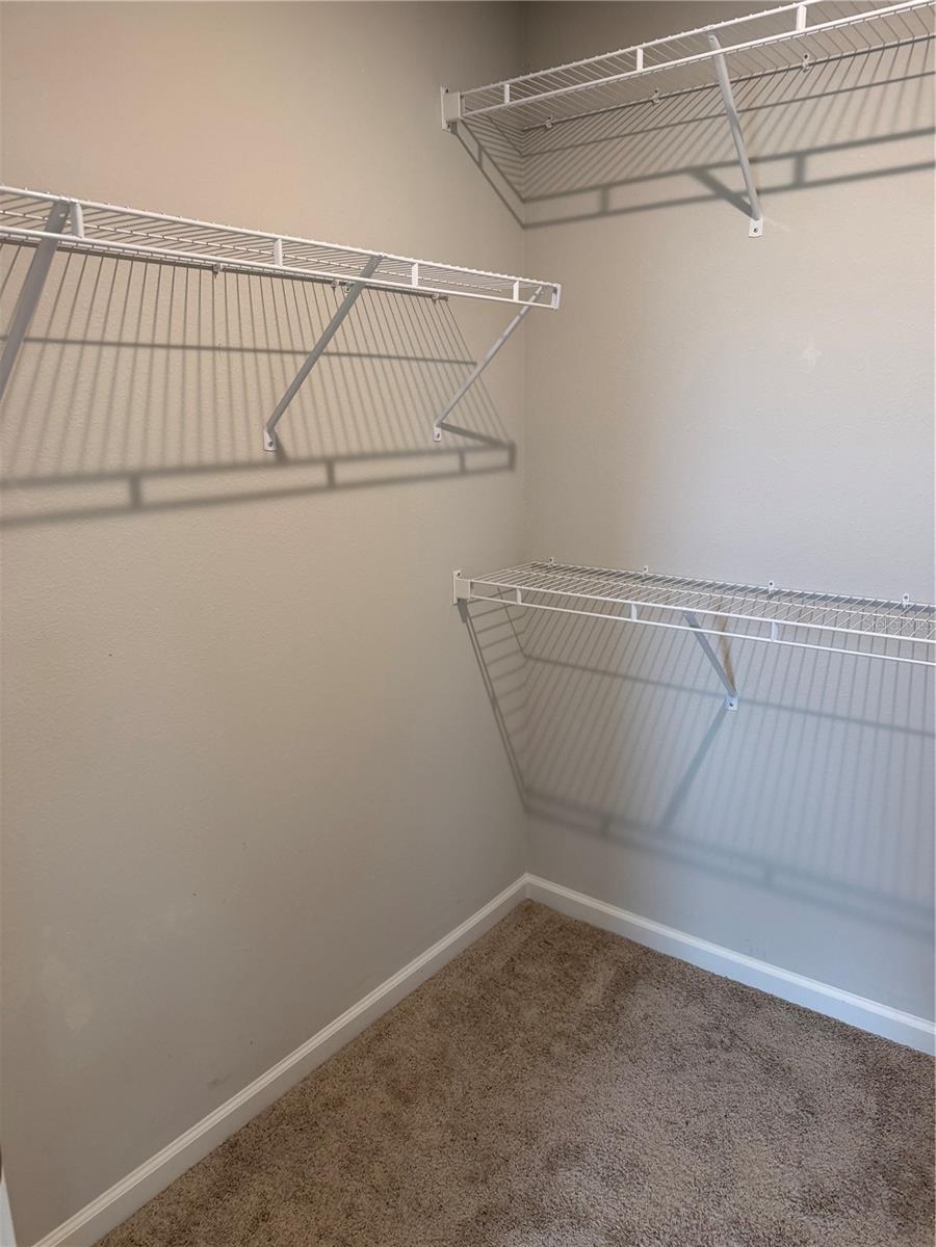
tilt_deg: -16.9
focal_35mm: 24
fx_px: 865
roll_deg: +2.1
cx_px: 468
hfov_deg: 56.8
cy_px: 624
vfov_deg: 71.6
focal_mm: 6.76
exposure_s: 1/120
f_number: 1.78
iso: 160
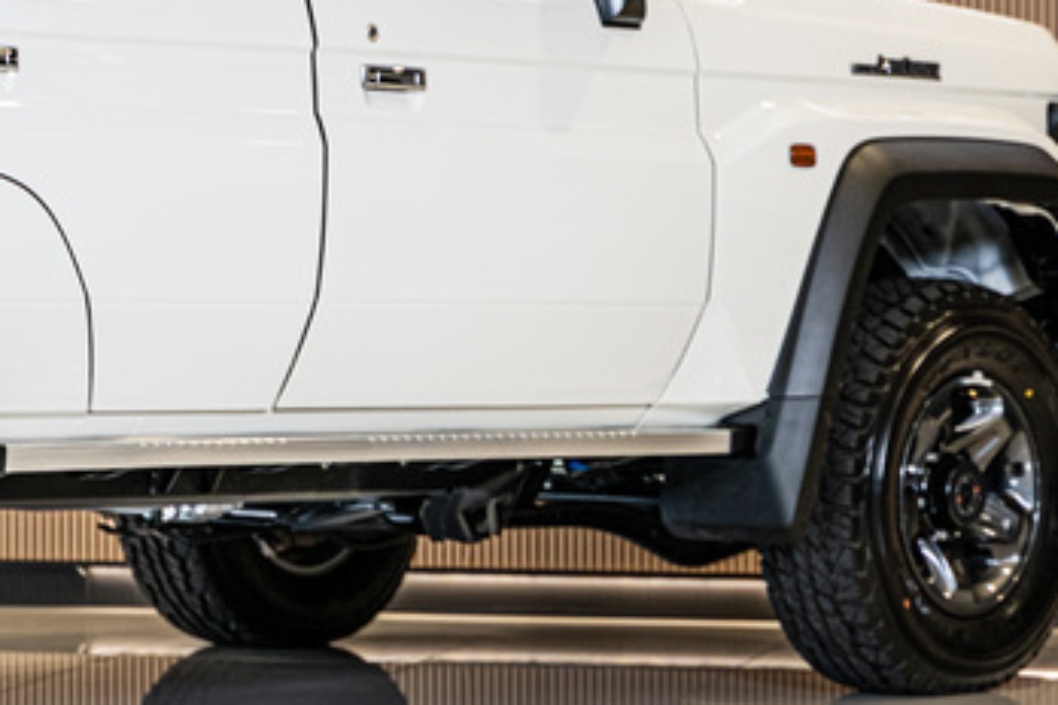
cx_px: -245
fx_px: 5701
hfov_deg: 10.4
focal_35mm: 194
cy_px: 131
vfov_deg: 7.1
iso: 320
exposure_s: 1/100
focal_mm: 66
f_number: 4
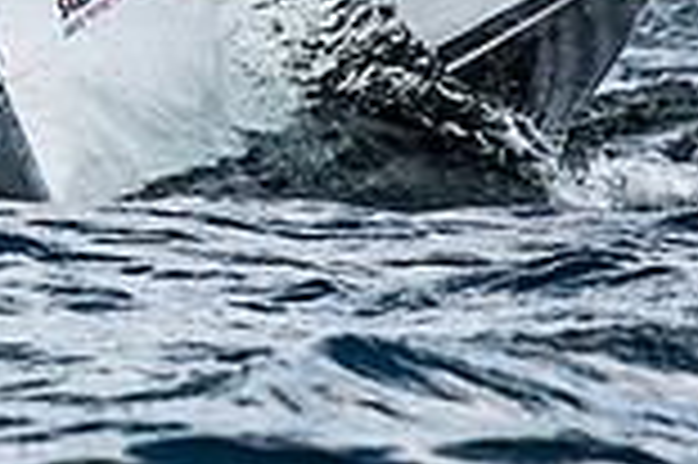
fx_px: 33313
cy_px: -349
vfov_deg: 0.8
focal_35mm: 1720
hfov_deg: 1.2
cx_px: -518
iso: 320
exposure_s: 1/2000
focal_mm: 300
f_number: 5.6
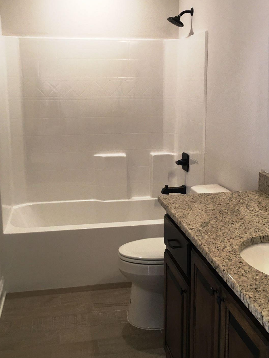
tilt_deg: -9.5
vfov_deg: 44.8
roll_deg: -0.9
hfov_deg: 34.3
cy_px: 167
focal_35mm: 42
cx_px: 142
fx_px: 435
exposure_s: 1/30
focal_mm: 4.15
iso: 40
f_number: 2.2
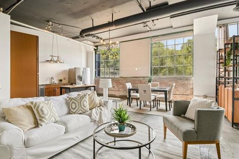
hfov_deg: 90.0
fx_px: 120
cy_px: 82
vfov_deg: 67.4
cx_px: 121
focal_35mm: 18
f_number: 8
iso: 64
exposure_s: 1/40
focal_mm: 17
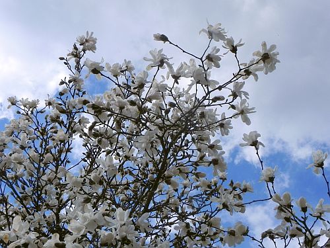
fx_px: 629
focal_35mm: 66
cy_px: 124
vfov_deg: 22.3
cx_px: 165
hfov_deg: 29.4
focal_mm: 11.8
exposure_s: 1/532
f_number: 8
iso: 160
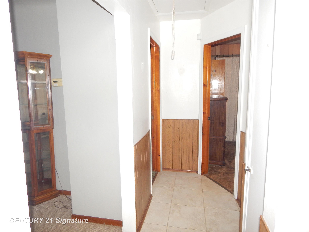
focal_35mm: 22
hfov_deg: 76.4
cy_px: 116
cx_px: 154
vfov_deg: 61.1
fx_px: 196
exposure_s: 1/30
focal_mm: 4
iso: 200
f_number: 3
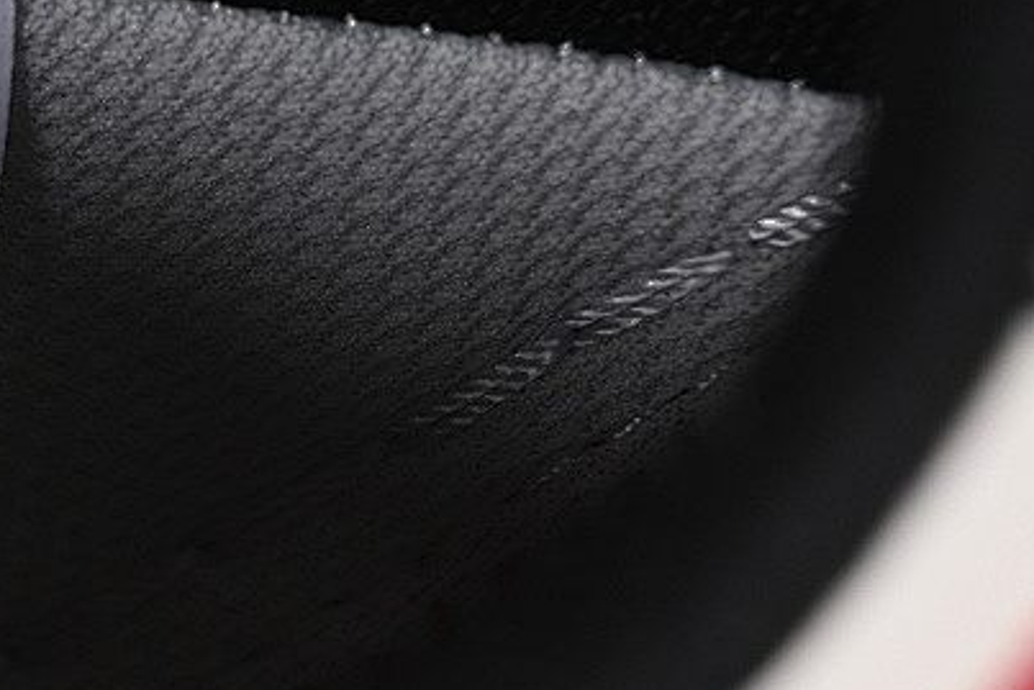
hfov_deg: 10.0
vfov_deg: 6.8
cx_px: -287
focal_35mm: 201
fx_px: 5775
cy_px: 210
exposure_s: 1/80
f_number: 7.1
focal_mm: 50
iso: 160
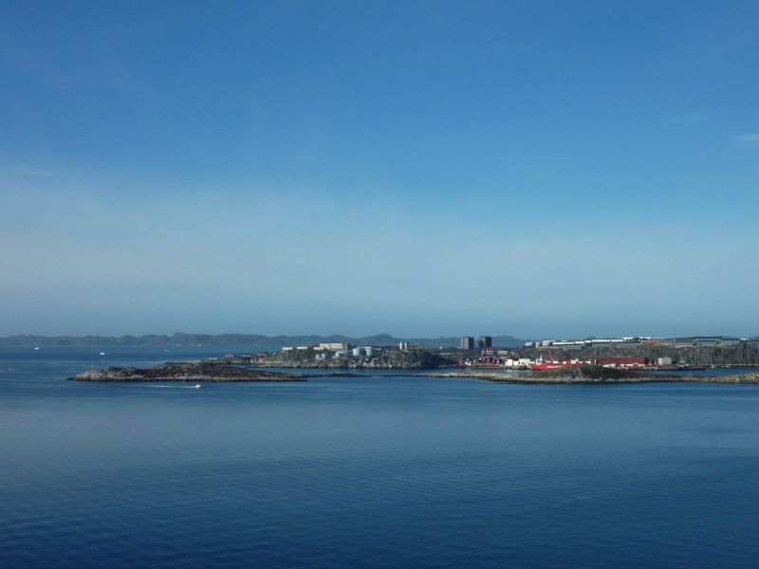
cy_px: 284
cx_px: 380
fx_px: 1052
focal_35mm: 48
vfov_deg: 30.3
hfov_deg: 39.7
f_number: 5.6
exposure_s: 1/500
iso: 80
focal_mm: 7.9
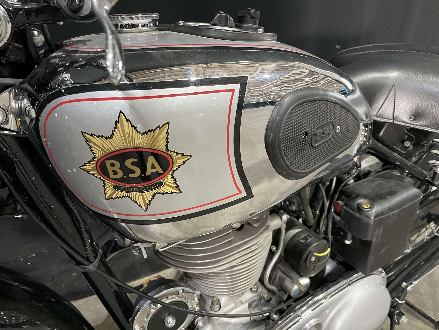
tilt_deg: -26.0
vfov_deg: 53.1
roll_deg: -0.3
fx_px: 330
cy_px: 165
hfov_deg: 67.3
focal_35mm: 26
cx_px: 220
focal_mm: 4.2
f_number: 1.6
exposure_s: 1/33
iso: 500
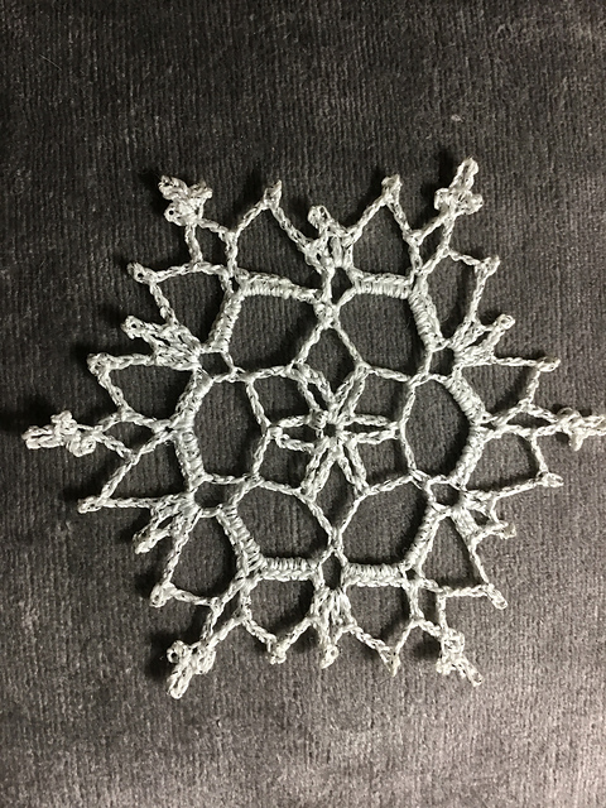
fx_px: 724
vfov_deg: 58.4
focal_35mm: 31
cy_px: 404
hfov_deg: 45.4
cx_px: 303
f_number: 2.4
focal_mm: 3.3
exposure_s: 1/30
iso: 64
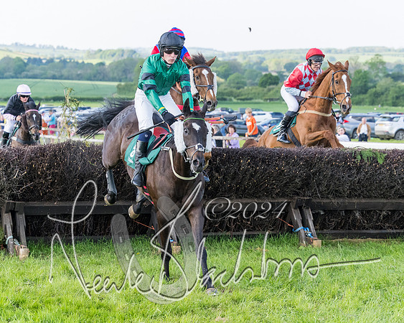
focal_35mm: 118
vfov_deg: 13.1
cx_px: 214
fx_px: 1409
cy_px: 164
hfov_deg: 16.3
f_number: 4
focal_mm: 70
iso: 800
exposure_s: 1/2500
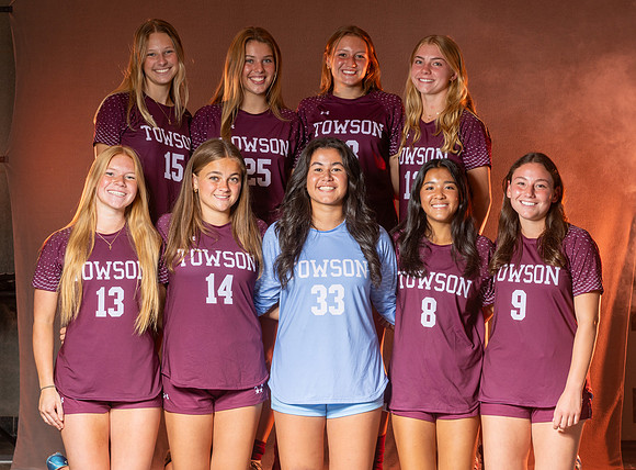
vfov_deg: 15.4
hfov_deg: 20.8
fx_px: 1735
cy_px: 247
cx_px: 328
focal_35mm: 95
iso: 80
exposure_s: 1/200
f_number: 8
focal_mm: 70
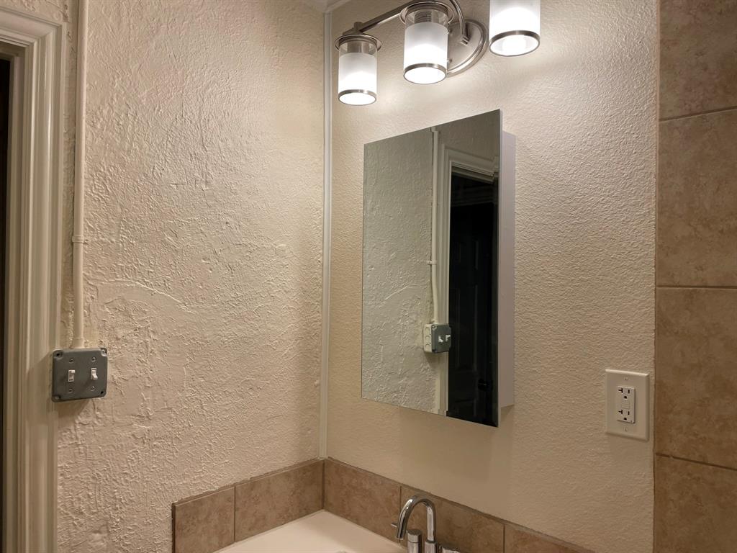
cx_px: 368
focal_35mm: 26
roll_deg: +0.2
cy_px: 276
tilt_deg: +0.3
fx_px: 554
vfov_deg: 53.1
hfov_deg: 67.3
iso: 32
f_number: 1.6
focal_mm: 4.2
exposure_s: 1/125
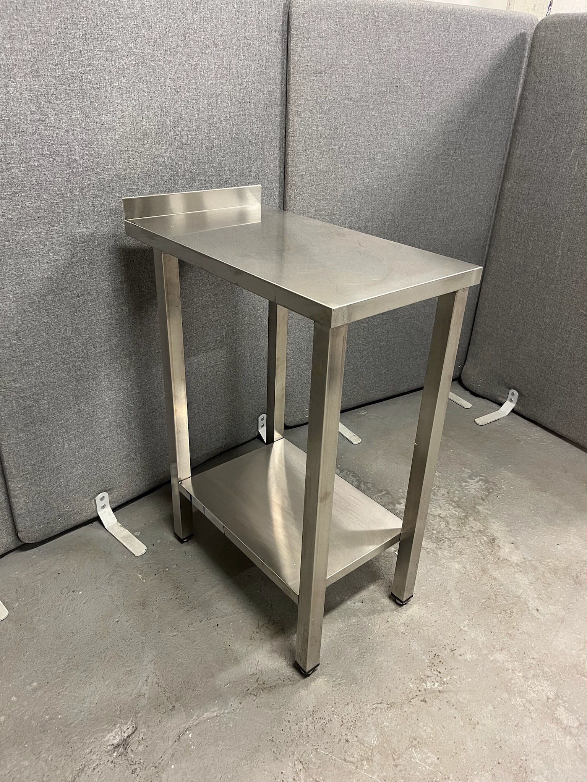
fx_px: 588
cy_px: 391
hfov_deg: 53.1
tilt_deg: -29.7
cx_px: 294
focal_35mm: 26
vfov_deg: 67.3
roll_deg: -2.9
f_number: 1.6
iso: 250
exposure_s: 1/50
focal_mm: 5.1
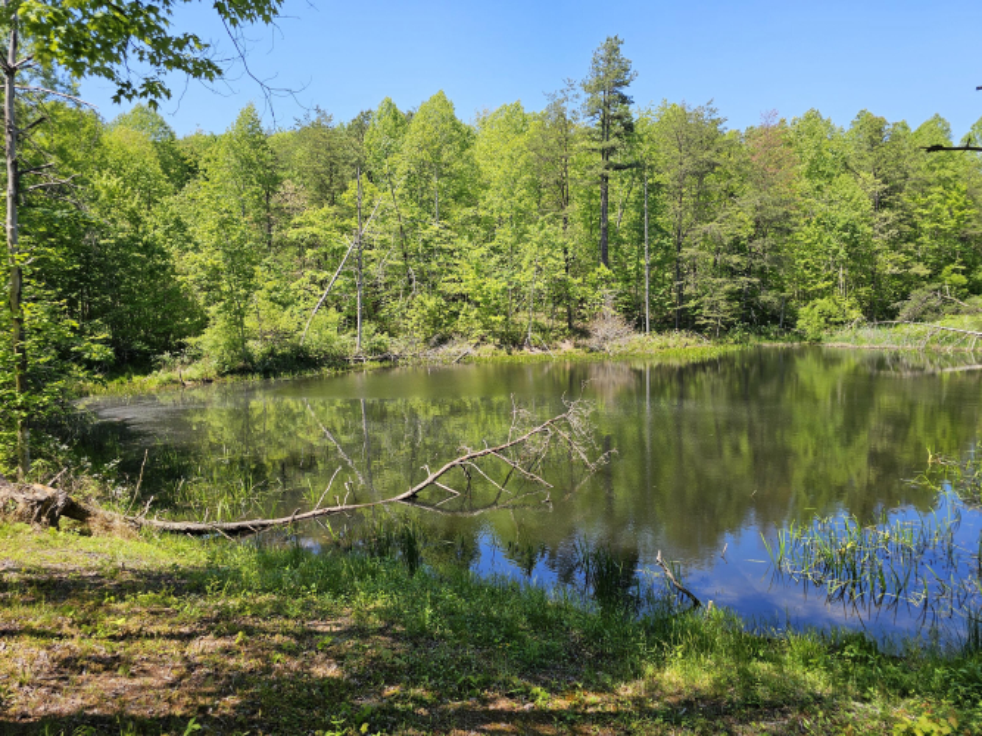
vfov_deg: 58.9
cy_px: 368
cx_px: 491
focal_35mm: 23
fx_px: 652
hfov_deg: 73.9
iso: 10
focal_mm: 6.3
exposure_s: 1/341
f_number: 1.7
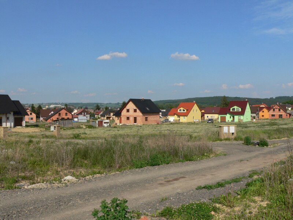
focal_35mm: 36
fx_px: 305
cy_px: 110
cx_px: 146
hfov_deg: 51.4
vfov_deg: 39.7
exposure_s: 1/500
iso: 80
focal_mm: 6
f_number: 5.6
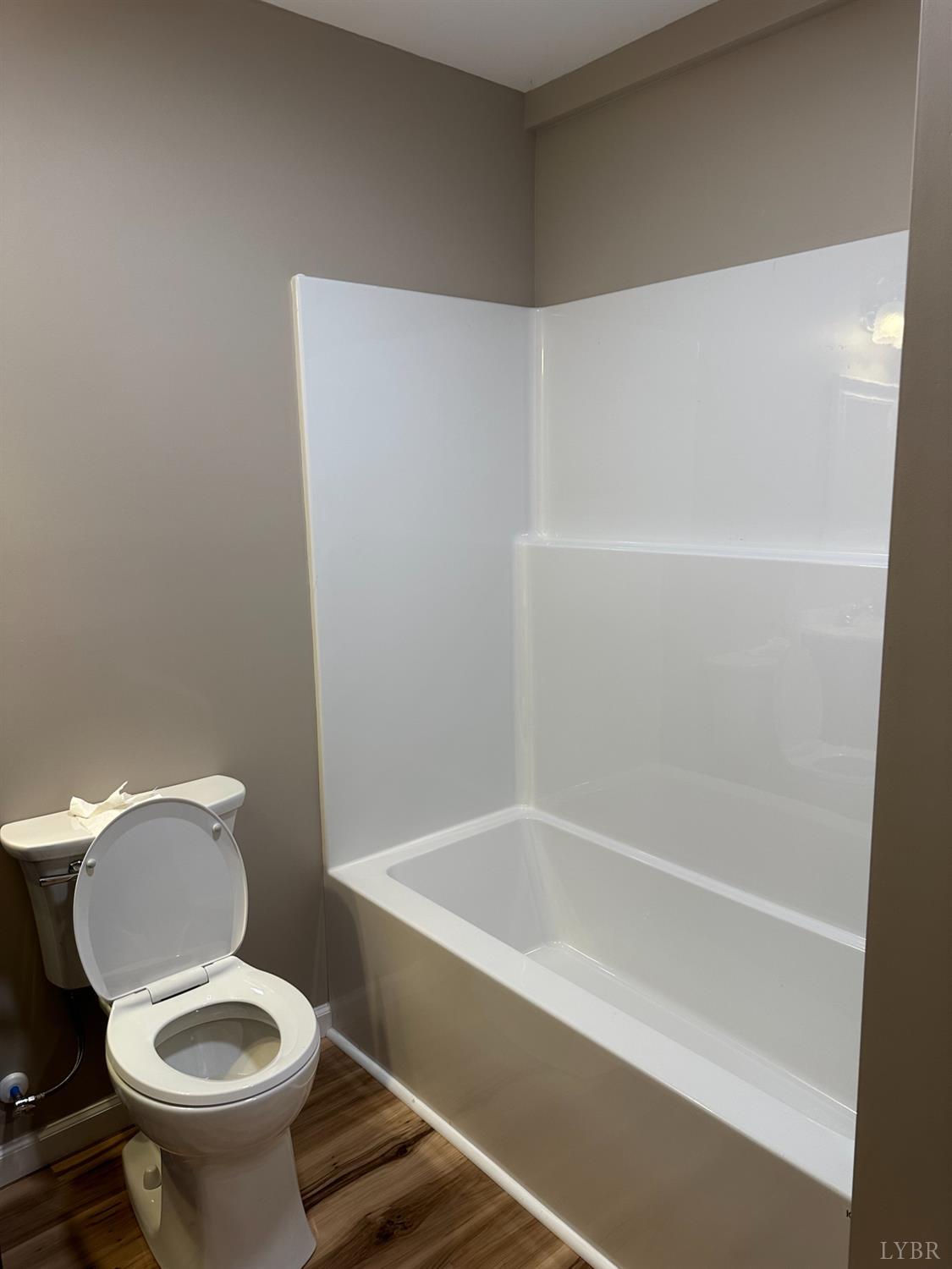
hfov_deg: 56.8
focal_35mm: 24
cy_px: 634
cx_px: 476
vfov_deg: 71.6
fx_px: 880
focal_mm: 6.86
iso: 125
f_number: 1.78
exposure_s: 1/60
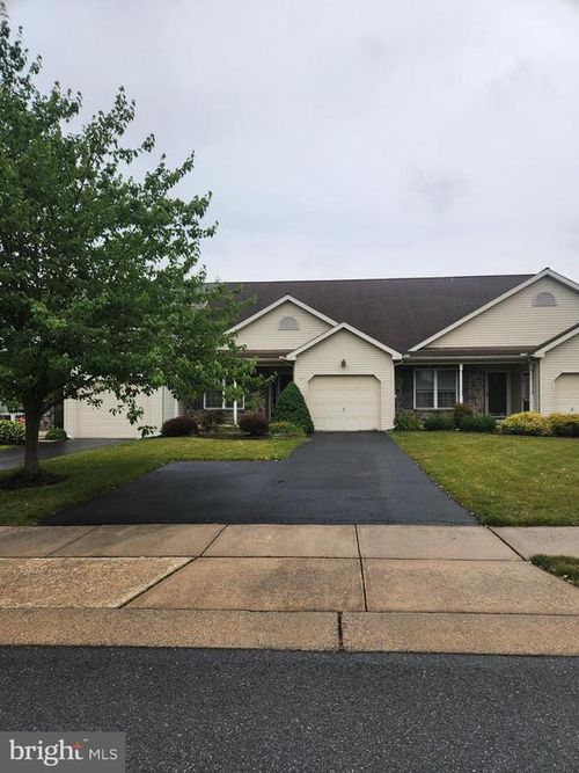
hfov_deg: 58.9
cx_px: 290
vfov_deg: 73.9
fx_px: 513
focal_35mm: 23
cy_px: 386
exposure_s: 1/494
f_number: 1.8
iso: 20
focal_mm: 5.4
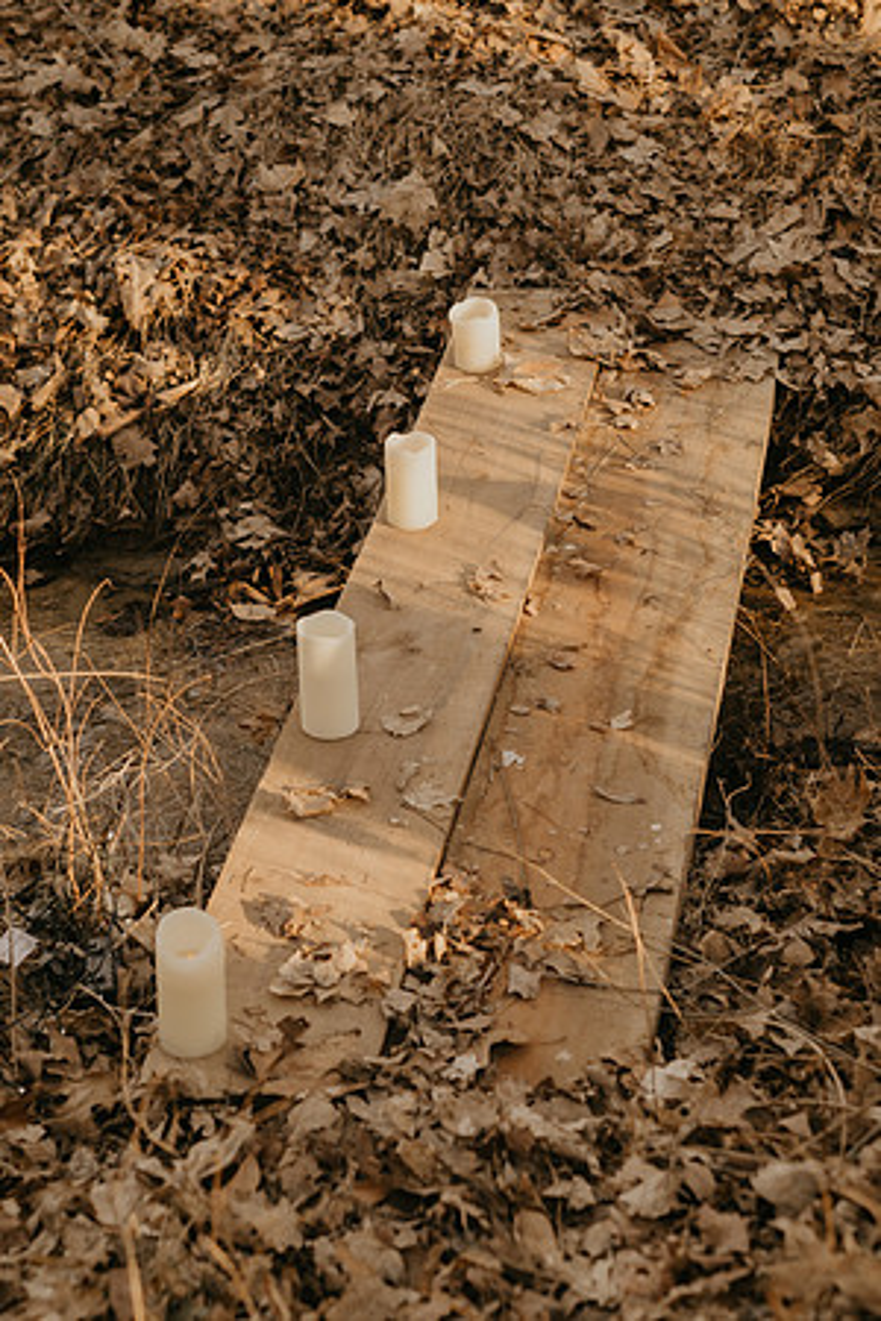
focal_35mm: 75
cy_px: 660
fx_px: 2753
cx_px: 440
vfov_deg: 27.0
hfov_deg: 18.2
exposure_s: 1/320
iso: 200
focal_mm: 50
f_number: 3.2
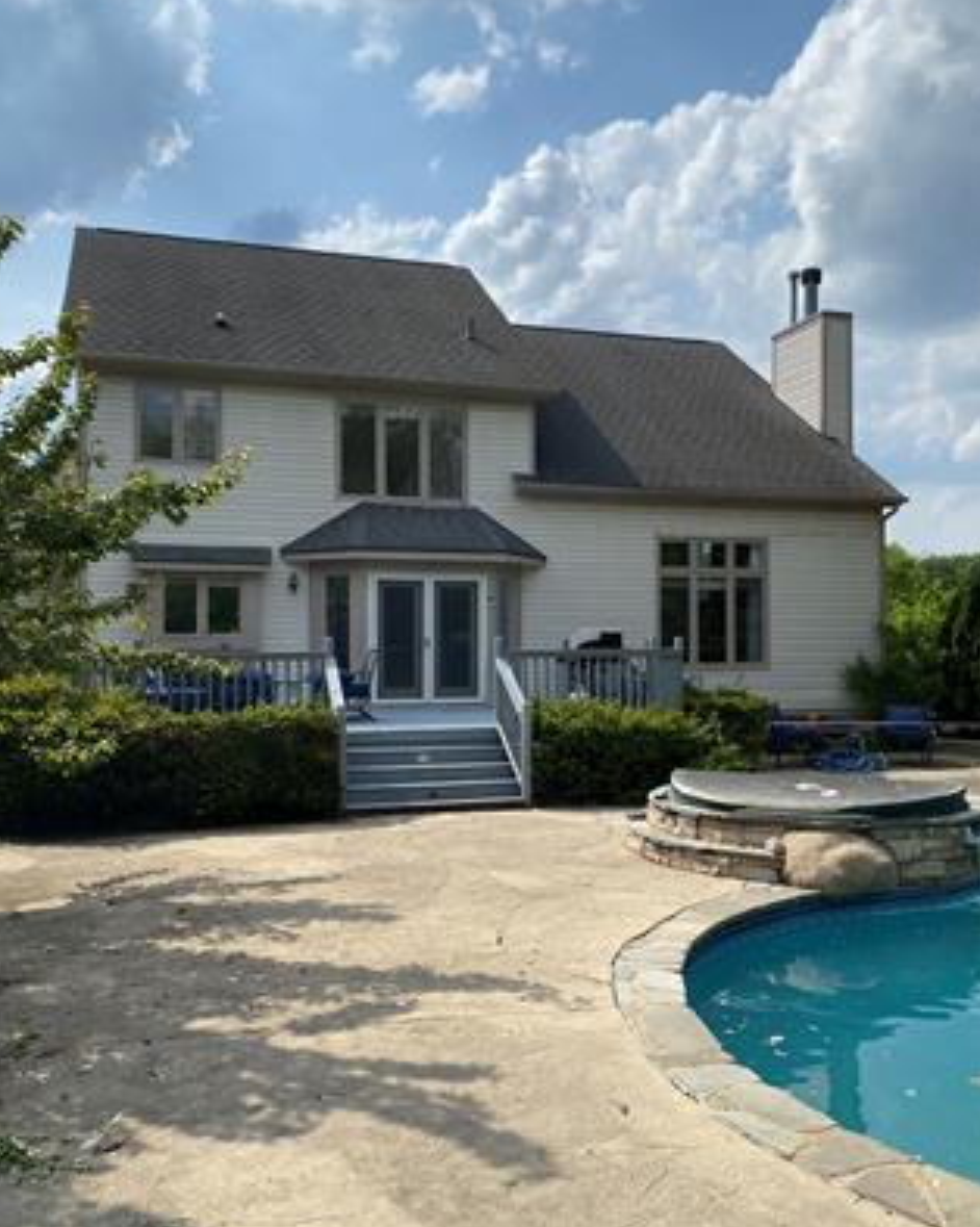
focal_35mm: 31
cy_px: 612
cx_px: 509
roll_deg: +0.0
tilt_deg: +3.7
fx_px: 1125
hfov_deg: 47.1
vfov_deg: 57.2
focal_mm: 4.25
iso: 32
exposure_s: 1/5236
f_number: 1.8
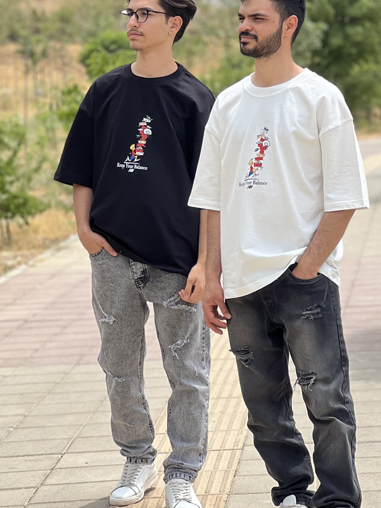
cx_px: 227
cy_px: 182
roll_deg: +3.7
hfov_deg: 10.4
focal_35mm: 142
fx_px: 2083
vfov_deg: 13.9
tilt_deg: -1.0
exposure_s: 1/475
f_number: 2.8
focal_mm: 9
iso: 32
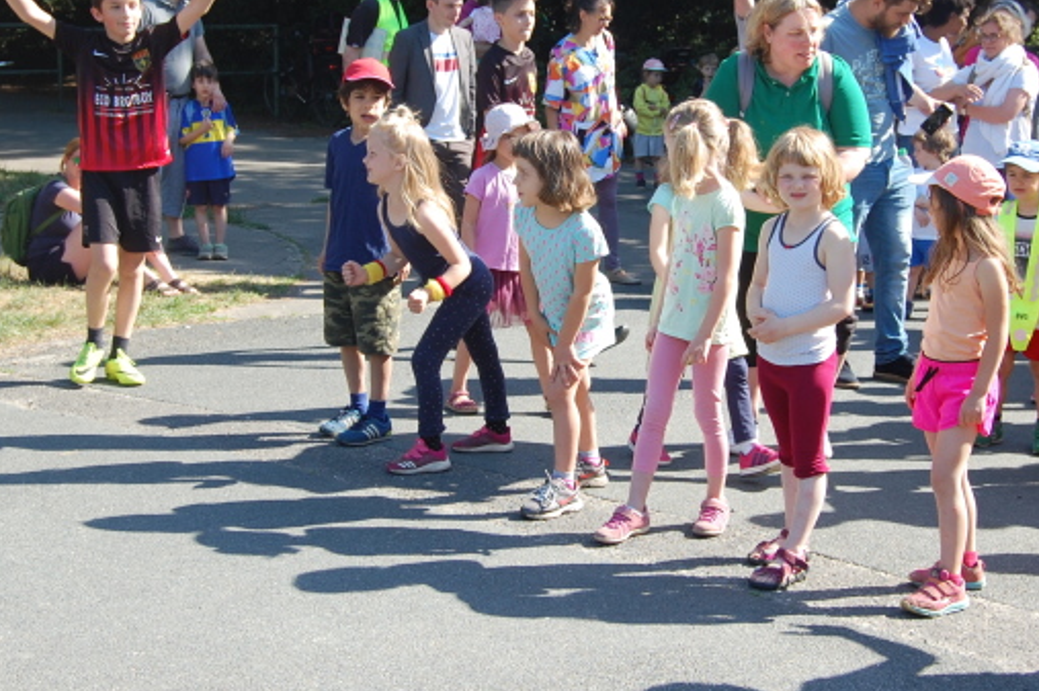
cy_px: 256
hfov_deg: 28.5
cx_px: 588
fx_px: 2047
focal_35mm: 71
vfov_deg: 19.1
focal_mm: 30
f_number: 7.1
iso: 200
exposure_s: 1/200
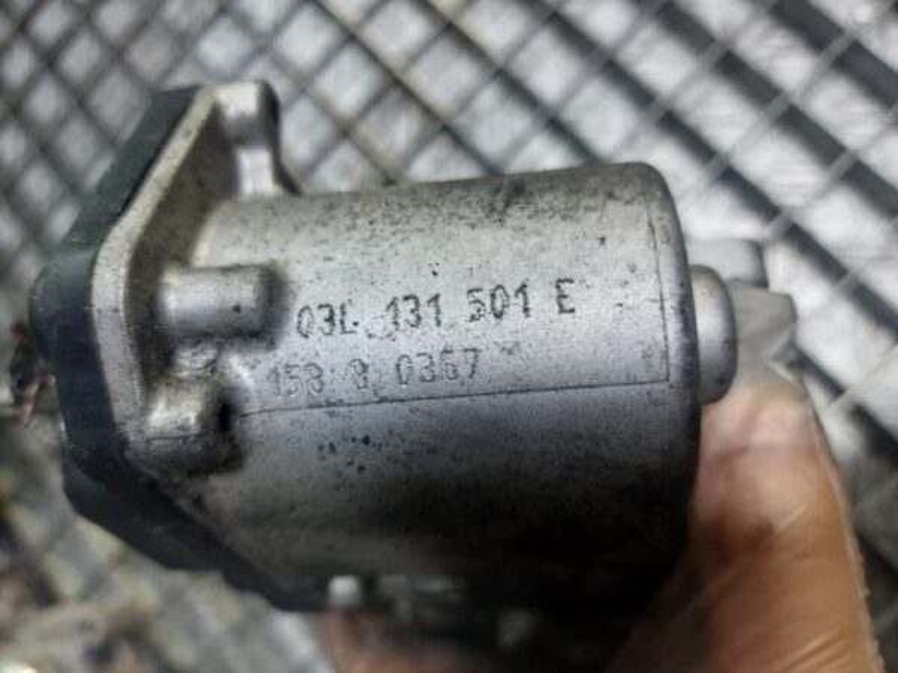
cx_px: 449
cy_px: 336
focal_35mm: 25
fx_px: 649
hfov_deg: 69.4
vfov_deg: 54.9
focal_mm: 5.23
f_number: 1.8
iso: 80
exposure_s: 1/50
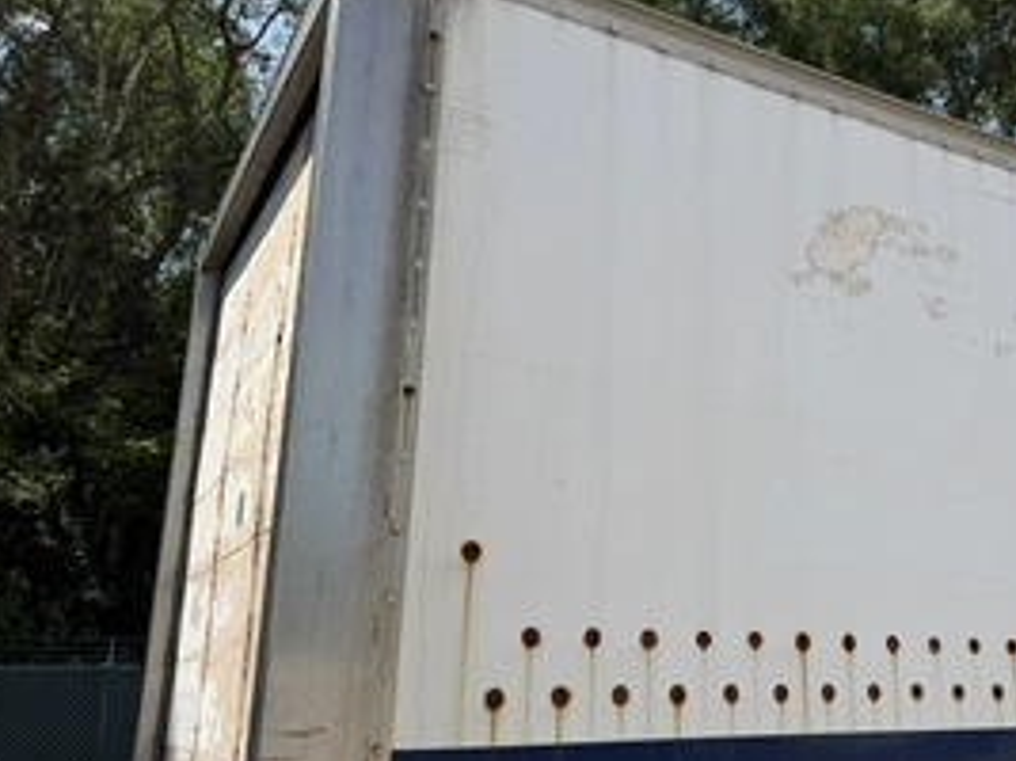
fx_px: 1056
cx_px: 734
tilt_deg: +18.9
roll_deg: +1.2
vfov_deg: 39.6
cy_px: 380
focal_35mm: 36
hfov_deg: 49.7
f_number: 1.78
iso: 80
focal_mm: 6.76
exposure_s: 1/4405
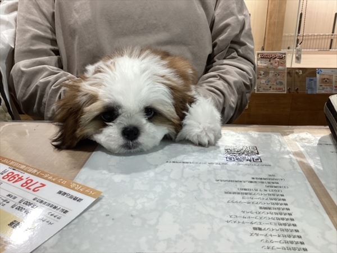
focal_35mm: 31
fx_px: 302
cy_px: 126
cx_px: 168
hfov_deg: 58.4
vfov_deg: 45.4
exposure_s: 1/50
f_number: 2.4
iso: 64
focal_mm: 3.3
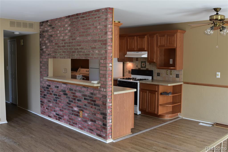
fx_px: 228
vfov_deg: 36.8
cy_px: 76
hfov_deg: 53.1
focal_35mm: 36
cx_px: 114
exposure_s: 1/15
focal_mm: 24
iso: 560
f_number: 8
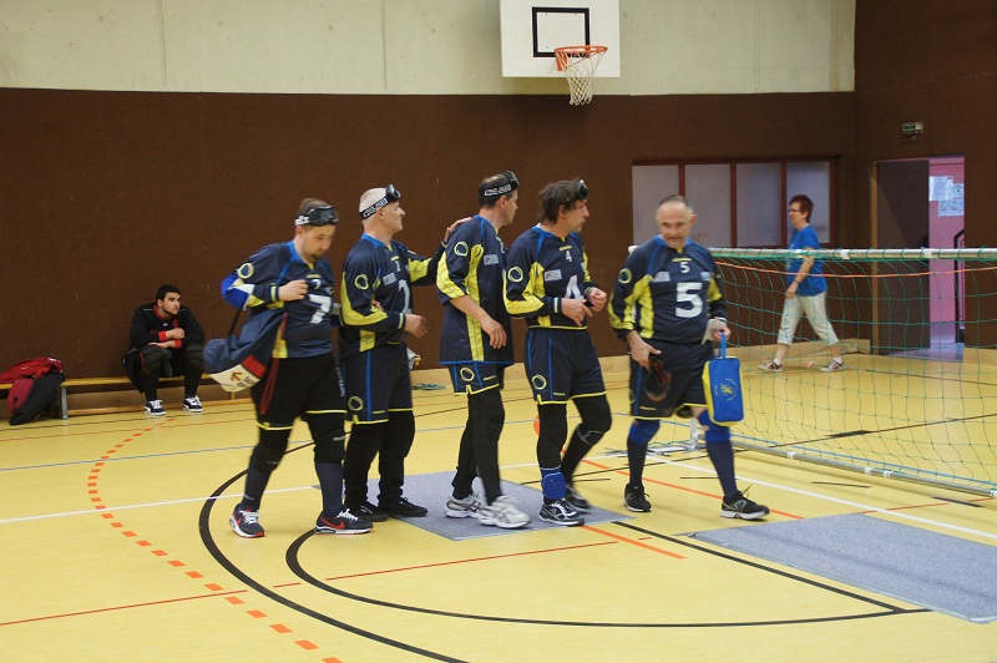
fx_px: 1660
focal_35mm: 60
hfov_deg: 33.4
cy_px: 332
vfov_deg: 22.6
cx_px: 498
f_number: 4.5
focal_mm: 40
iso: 1600
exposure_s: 1/40
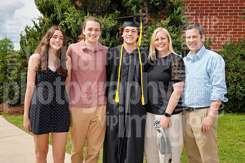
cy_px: 82
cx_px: 122
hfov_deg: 43.6
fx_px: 306
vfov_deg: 29.9
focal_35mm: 45
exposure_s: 1/160
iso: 100
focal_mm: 30
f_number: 8
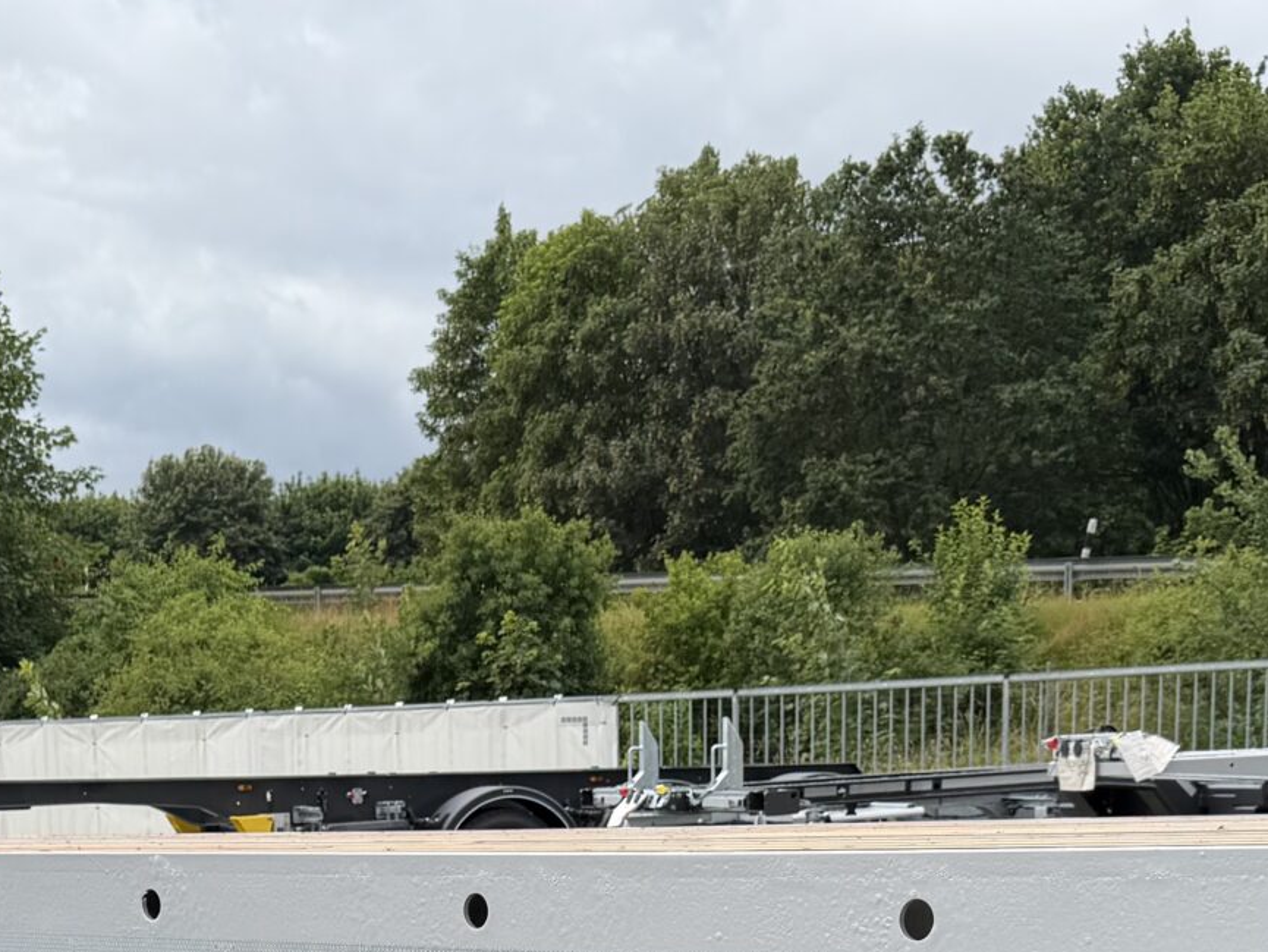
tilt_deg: -11.4
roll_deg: +1.8
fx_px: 2601
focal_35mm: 71
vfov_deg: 19.0
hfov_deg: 27.2
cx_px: 406
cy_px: 1291
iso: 80
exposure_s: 1/2299
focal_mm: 6.76
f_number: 1.78
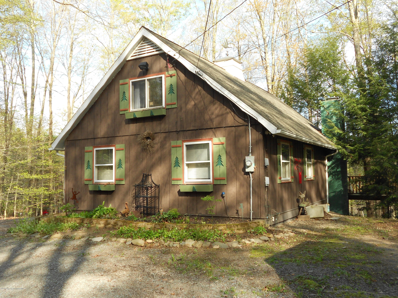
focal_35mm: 32
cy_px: 149
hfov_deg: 56.8
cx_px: 199
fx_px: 368
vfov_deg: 44.2
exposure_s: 1/125
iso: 80
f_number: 3.6
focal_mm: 5.8
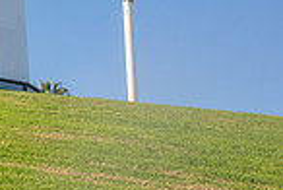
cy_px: -121
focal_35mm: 127
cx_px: -423
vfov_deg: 10.4
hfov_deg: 12.3
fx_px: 1000
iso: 200
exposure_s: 1/640
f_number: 9
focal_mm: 24
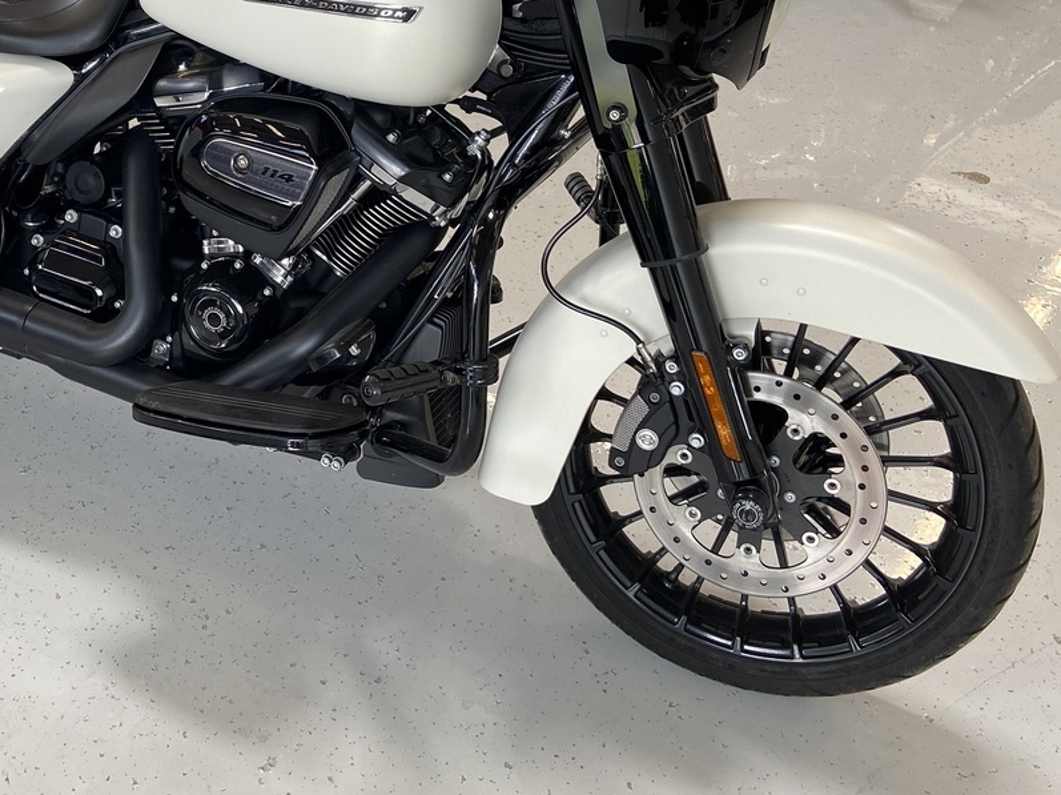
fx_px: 1440
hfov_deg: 39.2
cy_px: 193
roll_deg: -2.6
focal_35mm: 47
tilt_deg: -30.7
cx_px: 250
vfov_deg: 30.3
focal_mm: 4.25
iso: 50
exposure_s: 1/100
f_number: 1.8
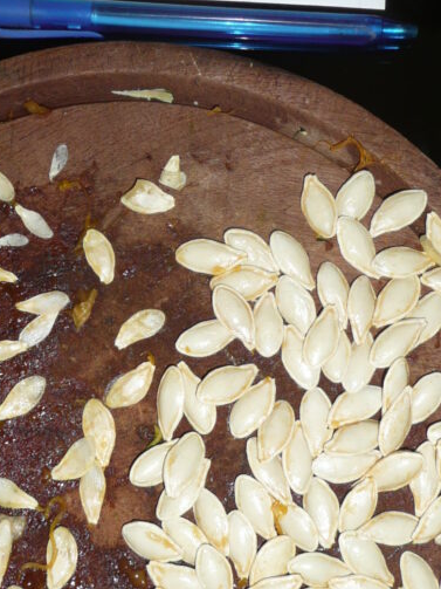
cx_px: 198
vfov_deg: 33.8
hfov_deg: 25.6
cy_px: 309
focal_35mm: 57
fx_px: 969
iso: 100
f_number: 3.3
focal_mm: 4.6
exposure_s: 1/30
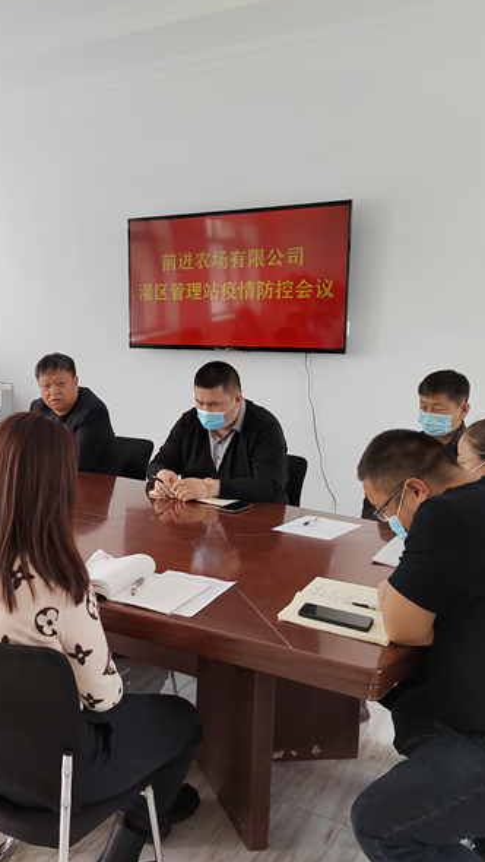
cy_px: 427
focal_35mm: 34
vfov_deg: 58.0
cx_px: 83
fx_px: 777
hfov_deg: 33.5
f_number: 1.9
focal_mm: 5.52
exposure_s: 1/120
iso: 403
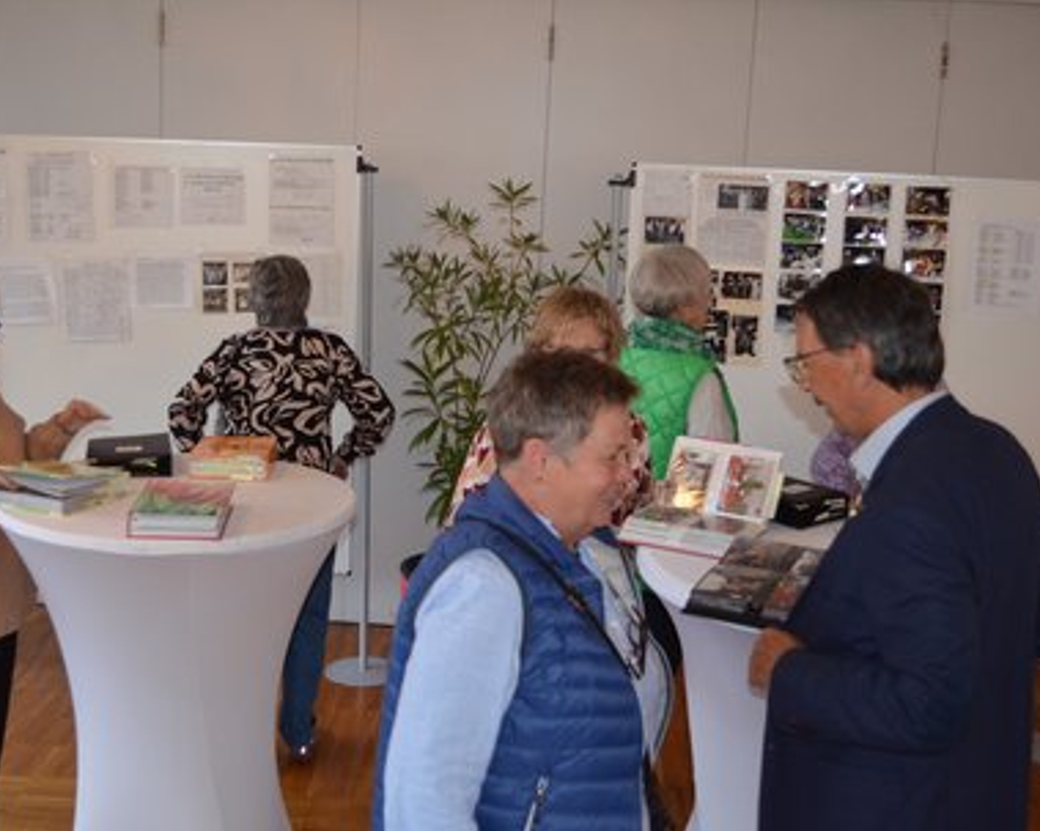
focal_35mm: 41
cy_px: 418
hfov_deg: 44.7
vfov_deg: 36.5
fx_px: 1262
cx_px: 439
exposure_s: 1/60
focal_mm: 24
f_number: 4
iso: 1600
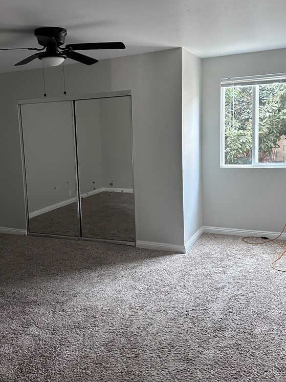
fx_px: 363
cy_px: 174
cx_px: 111
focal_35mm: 33
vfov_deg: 55.3
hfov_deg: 42.7
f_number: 1.78
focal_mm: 6.86
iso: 500
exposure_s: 1/60
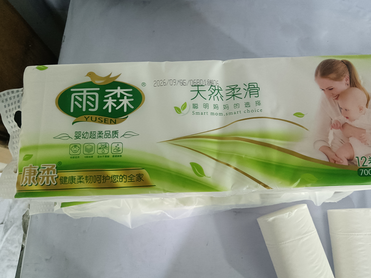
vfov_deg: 51.4
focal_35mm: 27
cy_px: 139
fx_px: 289
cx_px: 186
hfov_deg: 65.3
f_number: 1.9
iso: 3138
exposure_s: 1/100
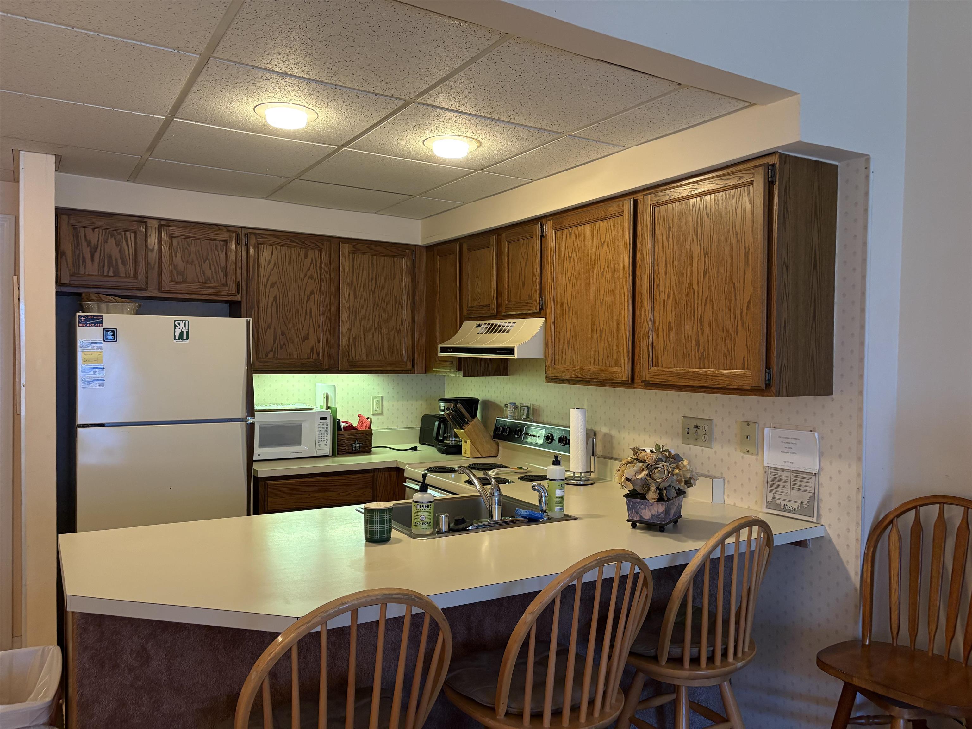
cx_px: 486
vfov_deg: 53.1
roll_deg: -0.5
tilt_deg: -0.5
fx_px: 730
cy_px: 364
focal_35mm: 26
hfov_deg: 67.3
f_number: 1.6
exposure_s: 1/60
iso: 250
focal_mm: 5.96
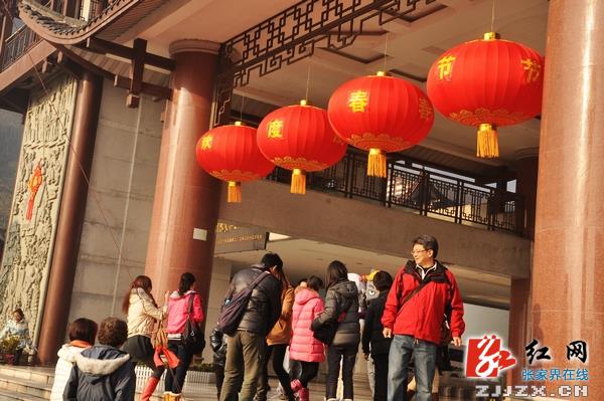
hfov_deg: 37.9
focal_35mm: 52
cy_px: 200
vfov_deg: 25.7
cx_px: 302
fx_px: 880
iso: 200
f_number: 7.1
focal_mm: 35
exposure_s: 1/200
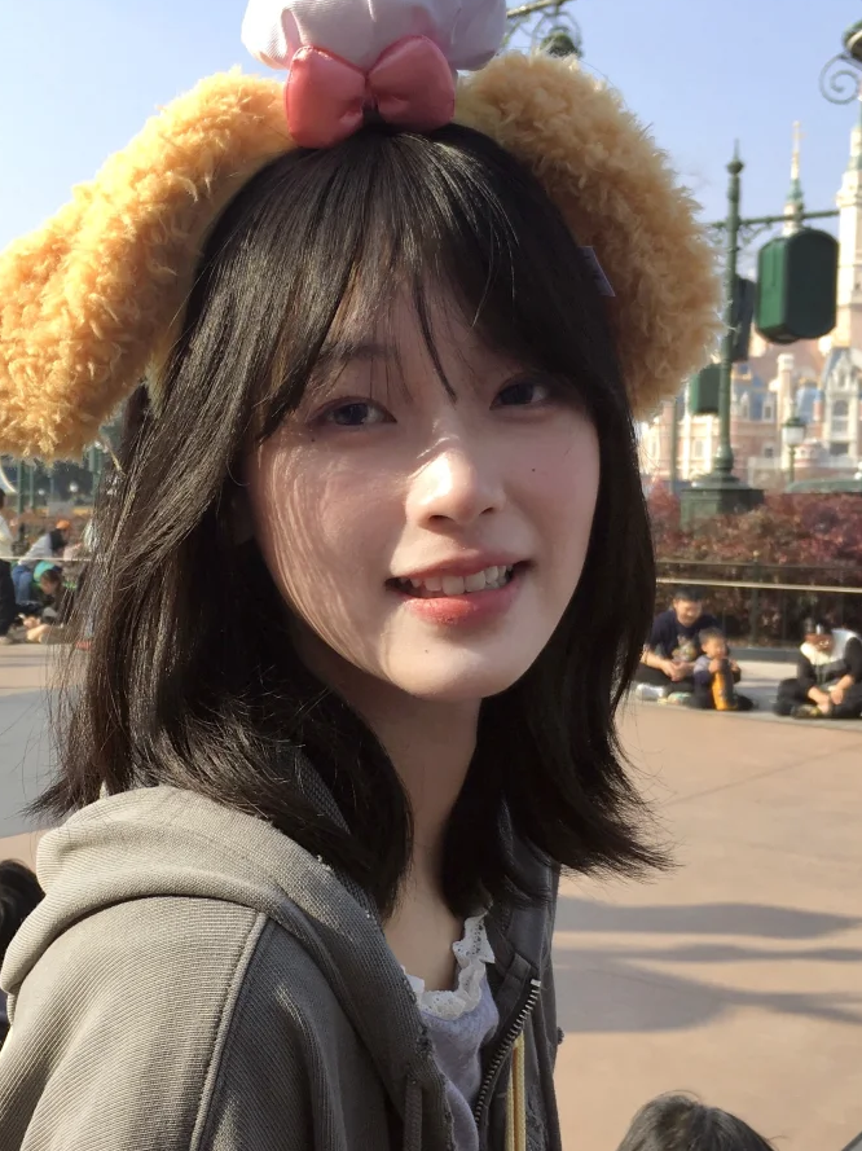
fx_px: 1562
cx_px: 267
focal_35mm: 47
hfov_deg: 30.6
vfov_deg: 40.4
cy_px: 643
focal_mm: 4.15
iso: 25
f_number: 2.2
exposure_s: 1/725
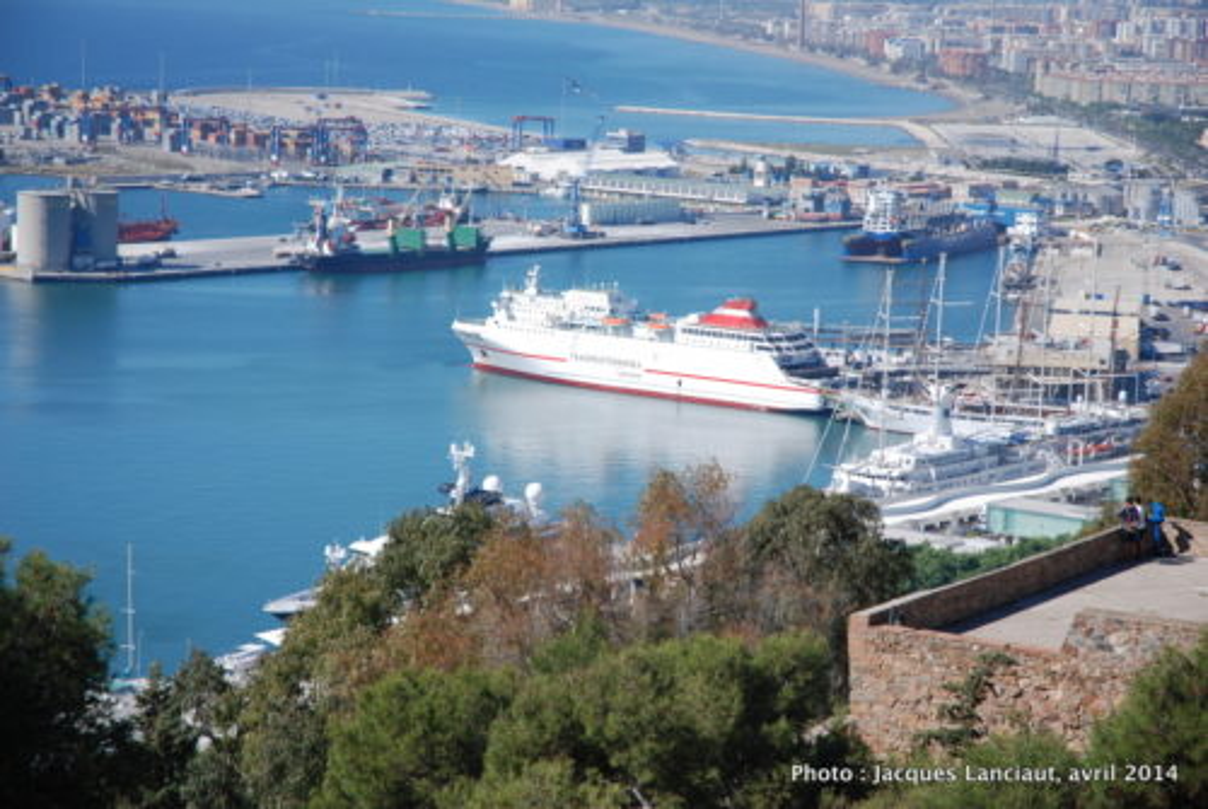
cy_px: 404
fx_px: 3528
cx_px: 604
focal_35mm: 105
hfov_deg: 19.4
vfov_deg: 13.1
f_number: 5.6
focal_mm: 70
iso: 110
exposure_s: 1/500
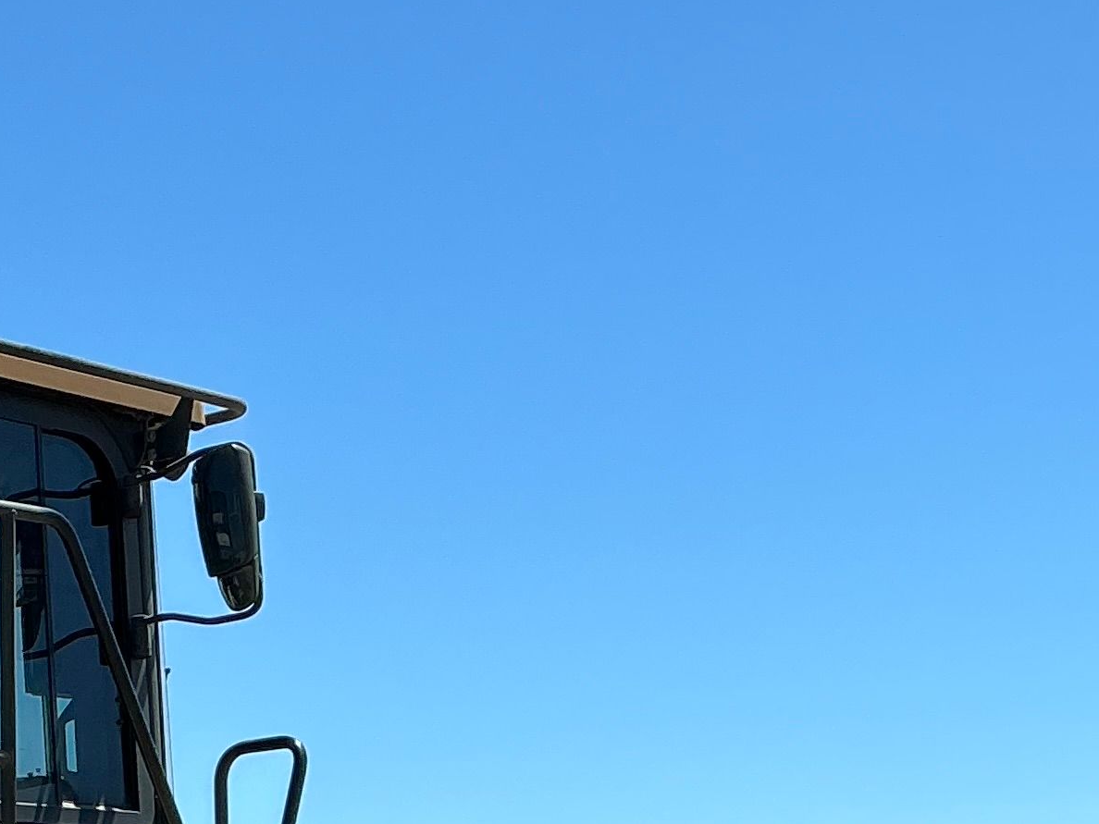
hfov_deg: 18.9
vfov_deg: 15.0
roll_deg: -0.6
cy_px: 1005
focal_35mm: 95
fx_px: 3016
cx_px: -381
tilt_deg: +2.1
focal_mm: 3
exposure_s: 1/1730
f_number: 1.8
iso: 25
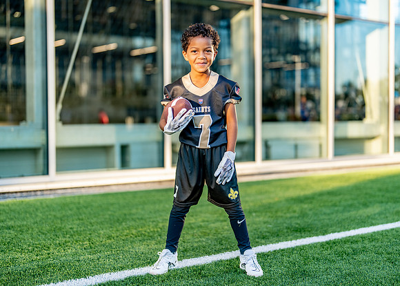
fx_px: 623
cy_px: 137
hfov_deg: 35.6
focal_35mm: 55
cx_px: 211
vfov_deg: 25.8
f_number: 1.2
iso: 200
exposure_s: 1/1250
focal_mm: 50
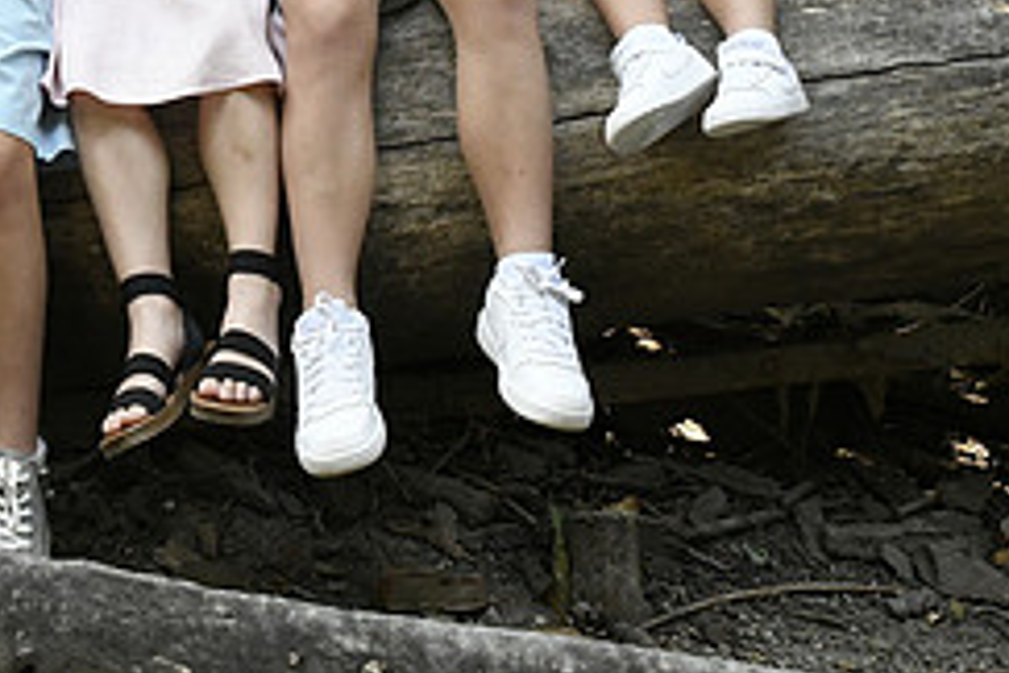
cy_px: -89
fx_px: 2074
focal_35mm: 74
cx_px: 195
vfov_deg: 17.7
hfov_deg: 26.8
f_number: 9
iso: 6400
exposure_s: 1/320
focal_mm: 31
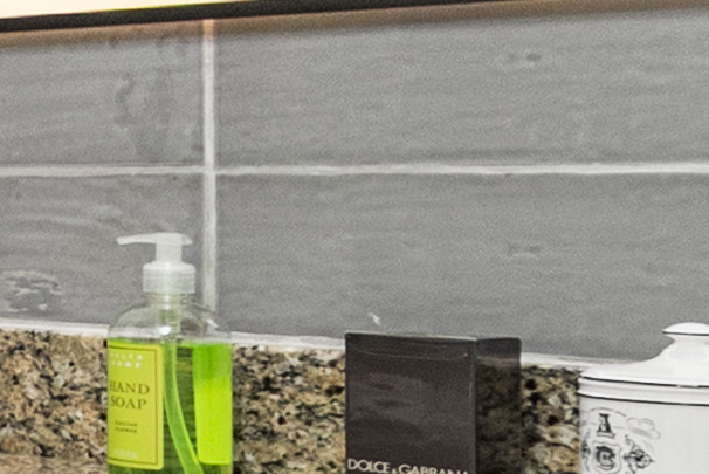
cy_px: 184
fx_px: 2207
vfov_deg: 12.2
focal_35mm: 112
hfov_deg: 10.9
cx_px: -1480
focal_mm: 16
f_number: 9
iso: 800
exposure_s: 1/5
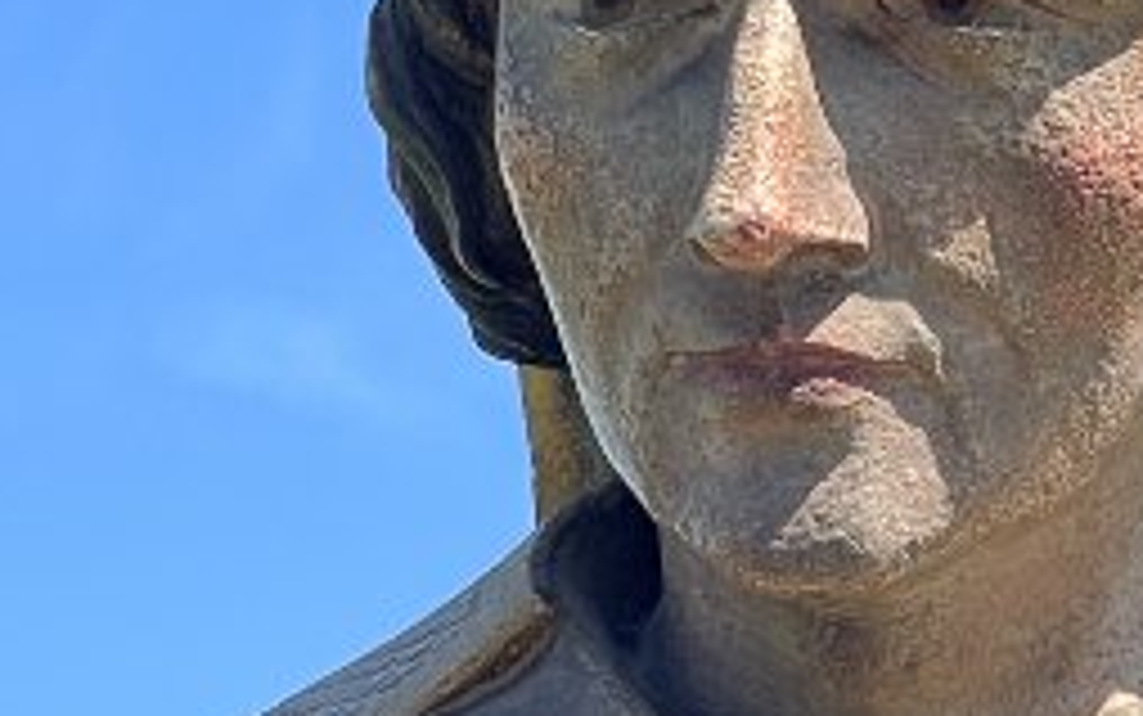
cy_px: 1423
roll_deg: -0.1
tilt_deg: +11.4
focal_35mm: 260
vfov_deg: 5.0
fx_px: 8103
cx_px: 1071
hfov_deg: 8.0
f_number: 2
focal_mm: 6
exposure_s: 1/959
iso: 25
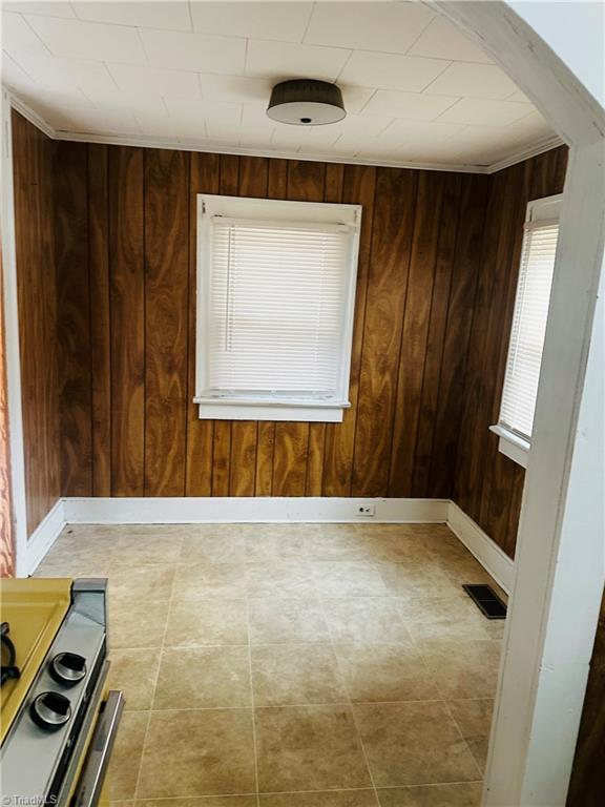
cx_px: 302
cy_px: 404
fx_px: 559
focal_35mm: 24
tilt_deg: -10.8
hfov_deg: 56.8
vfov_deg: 71.6
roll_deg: -4.0
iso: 320
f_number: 1.78
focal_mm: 6.86
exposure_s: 1/60
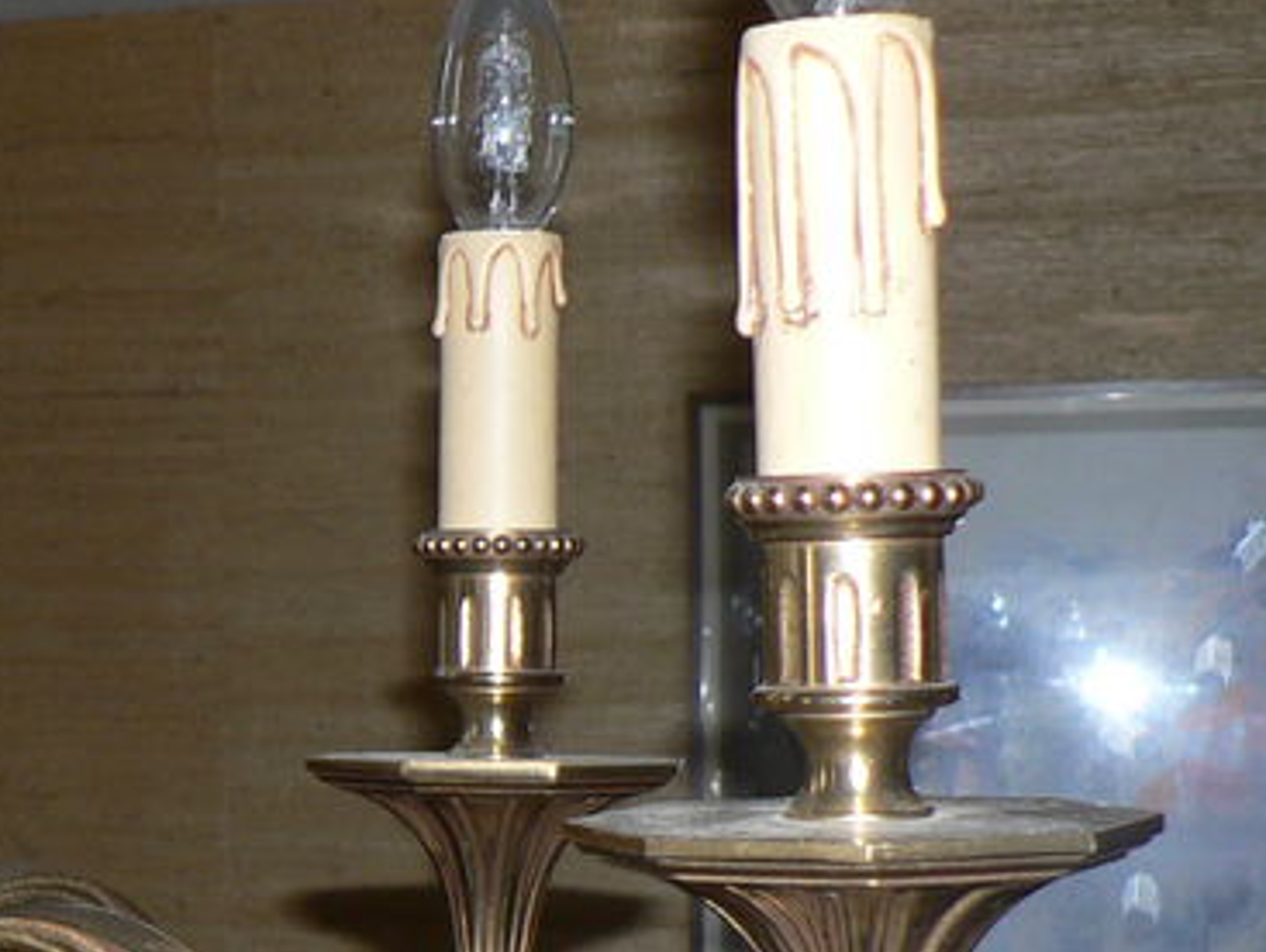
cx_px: -397
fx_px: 3588
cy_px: 755
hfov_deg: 18.6
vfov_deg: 15.0
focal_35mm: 98
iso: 100
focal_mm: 6
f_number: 2.8
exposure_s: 1/60
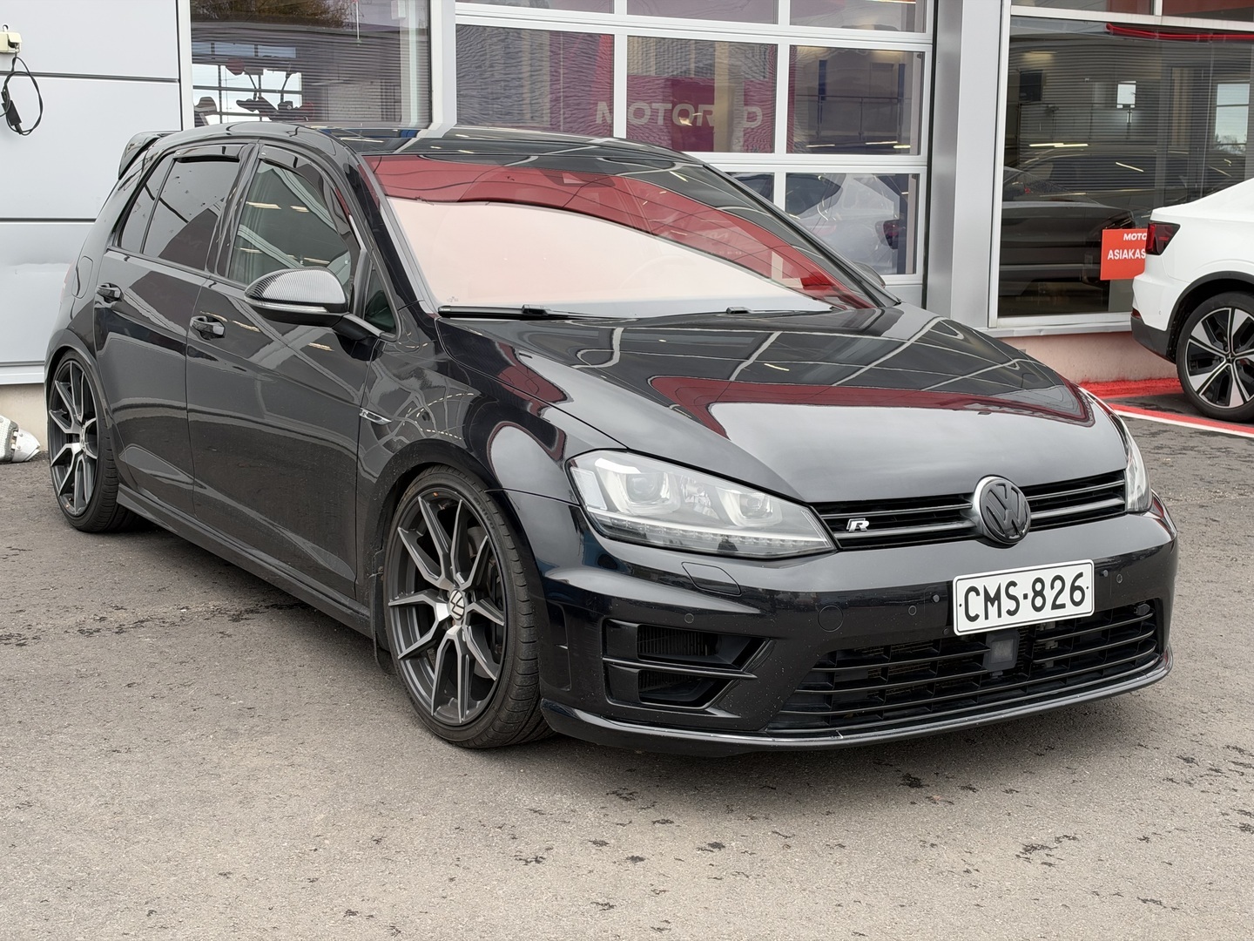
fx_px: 1739
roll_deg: +0.3
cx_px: 627
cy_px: 470
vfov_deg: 30.3
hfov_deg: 39.7
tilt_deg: -7.6
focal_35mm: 48
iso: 50
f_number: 1.8
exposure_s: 1/121
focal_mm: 6.93
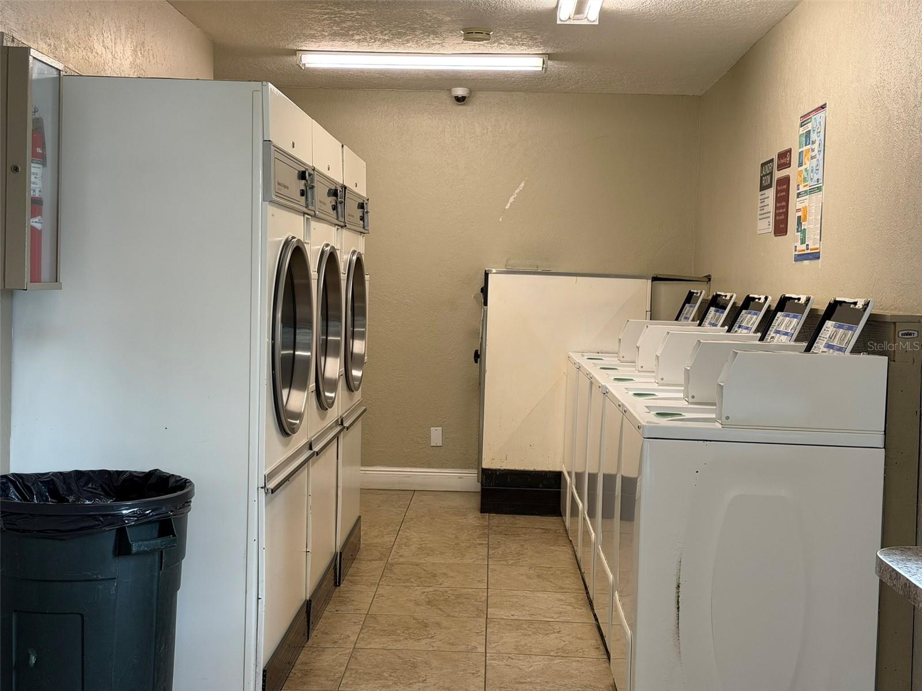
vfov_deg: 30.3
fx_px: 1278
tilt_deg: -3.8
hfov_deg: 39.7
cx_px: 461
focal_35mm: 48
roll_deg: -1.0
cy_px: 346
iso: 200
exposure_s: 1/60
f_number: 1.78
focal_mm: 6.76
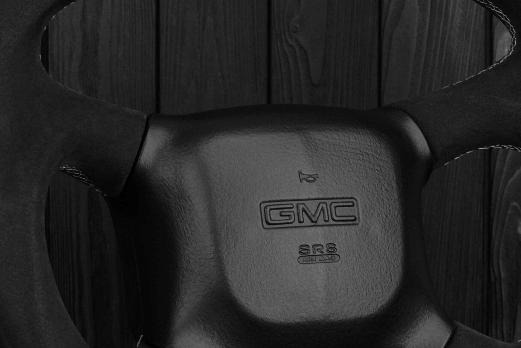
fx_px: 1593
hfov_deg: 18.6
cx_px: 298
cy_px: 183
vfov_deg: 12.4
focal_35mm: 110
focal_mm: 35
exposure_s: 1/125
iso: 500
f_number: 6.3
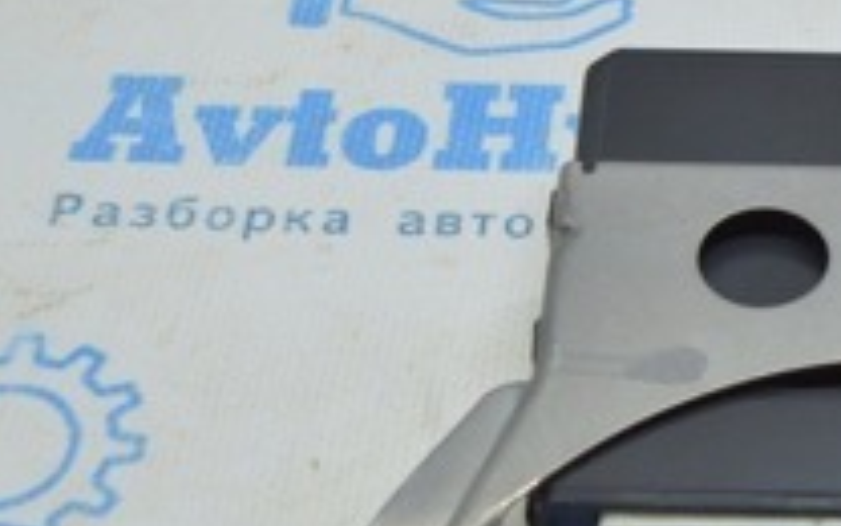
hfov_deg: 17.2
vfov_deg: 11.1
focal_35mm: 118
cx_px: 902
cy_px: 297
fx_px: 2695
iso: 400
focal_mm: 25
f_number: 4
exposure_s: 1/80
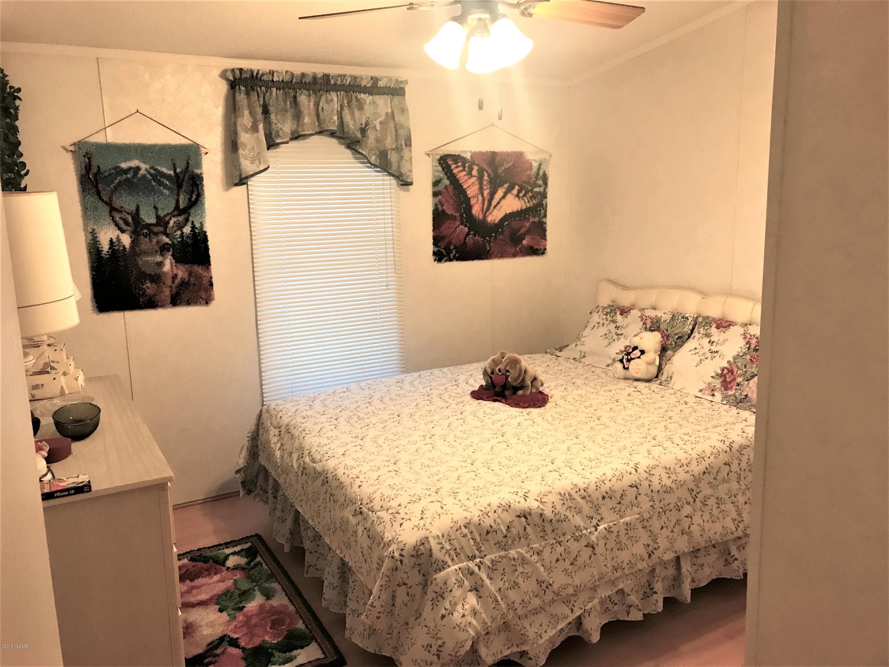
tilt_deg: -10.0
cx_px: 444
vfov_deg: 49.7
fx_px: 719
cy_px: 334
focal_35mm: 28
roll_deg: +0.9
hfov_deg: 63.4
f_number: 1.8
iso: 64
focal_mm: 3.99
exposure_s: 1/15
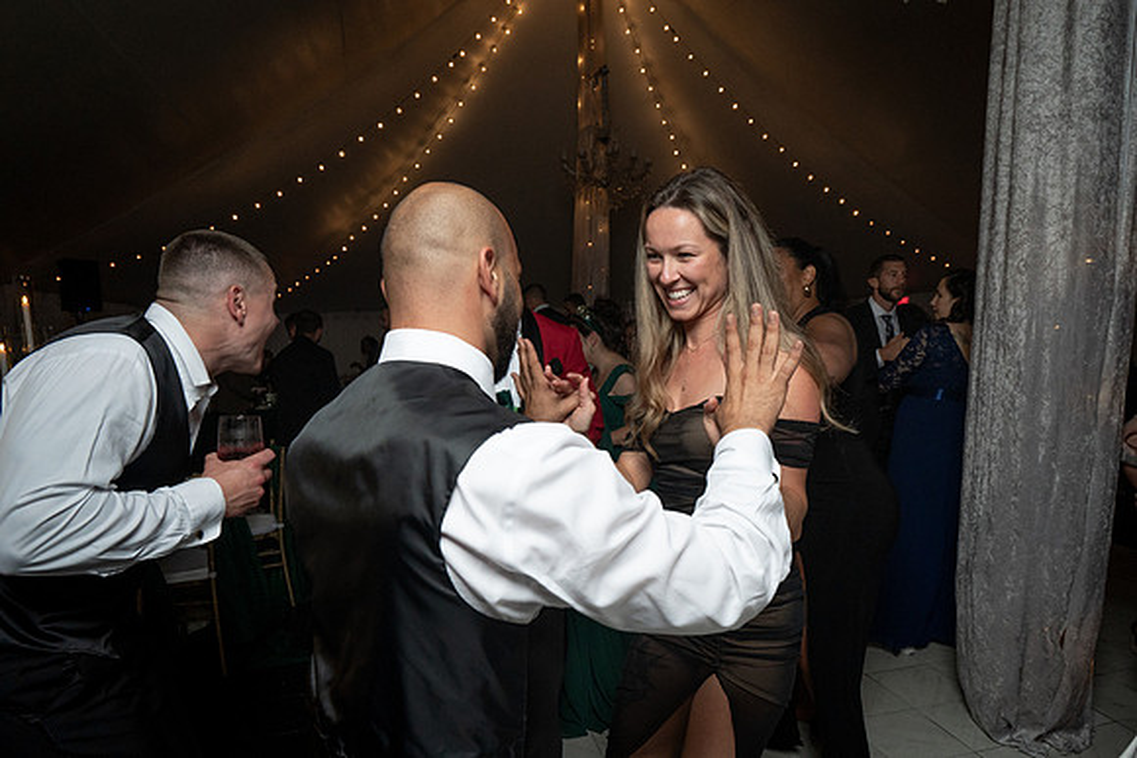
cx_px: 586
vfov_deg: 57.9
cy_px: 438
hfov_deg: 79.6
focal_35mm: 22
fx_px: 682
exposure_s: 1/250
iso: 2000
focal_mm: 17
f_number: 5.6
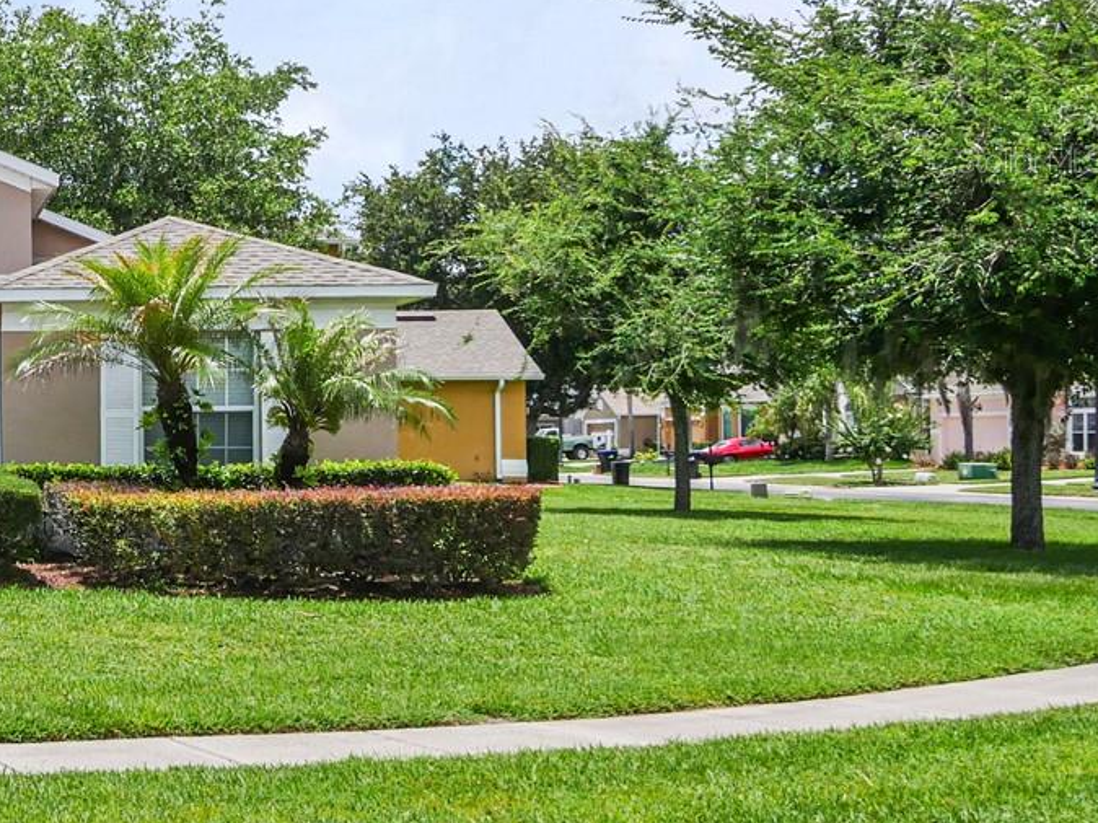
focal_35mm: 57
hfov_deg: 29.5
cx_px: -192
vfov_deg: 25.2
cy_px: 160
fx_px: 1807
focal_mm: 12
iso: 200
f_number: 9
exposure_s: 1/500
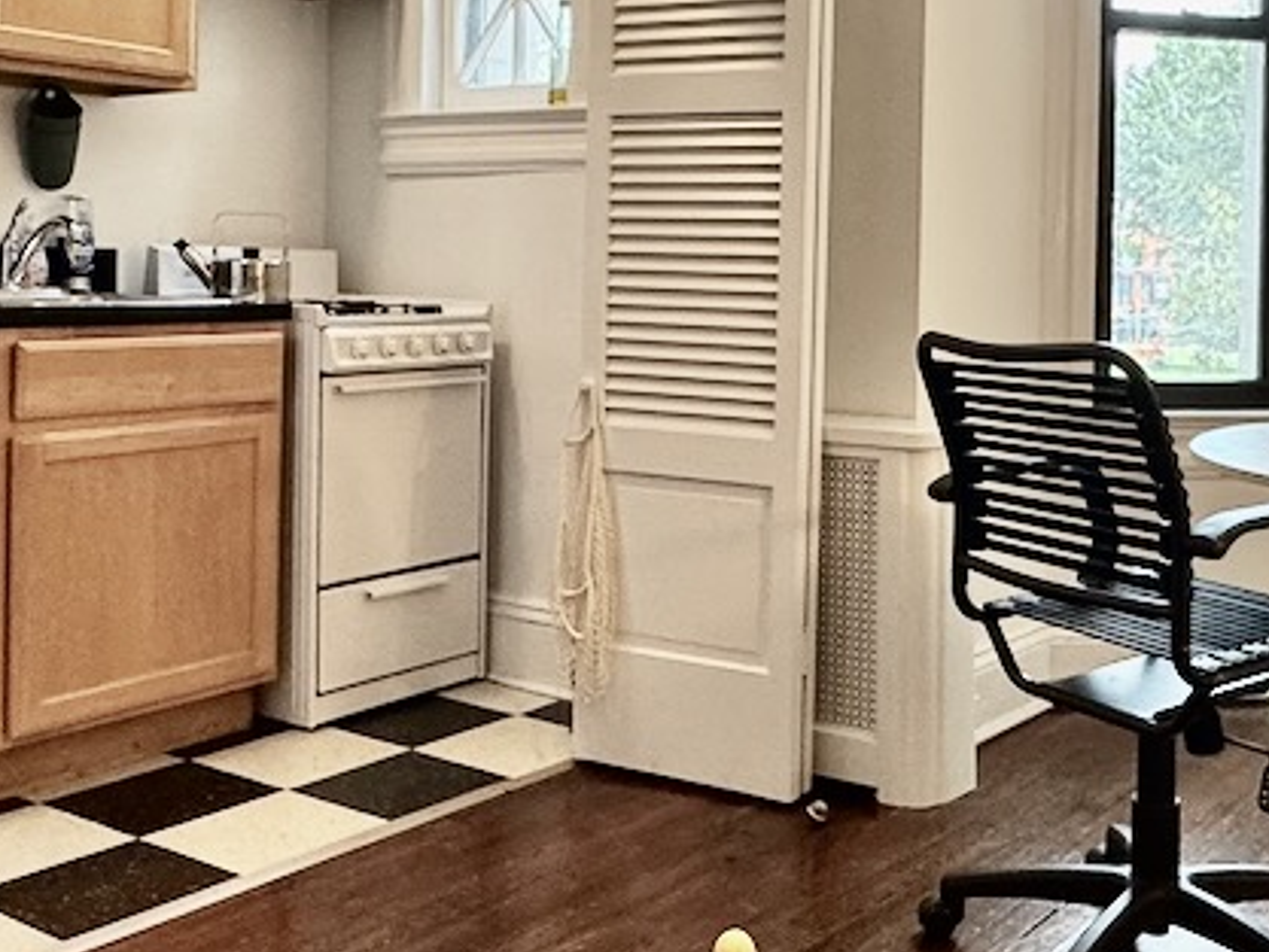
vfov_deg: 33.2
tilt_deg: -1.8
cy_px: 286
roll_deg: -1.1
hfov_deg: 43.2
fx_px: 1577
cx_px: 849
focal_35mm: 43
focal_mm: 2.22
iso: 250
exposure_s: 1/120
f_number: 2.2
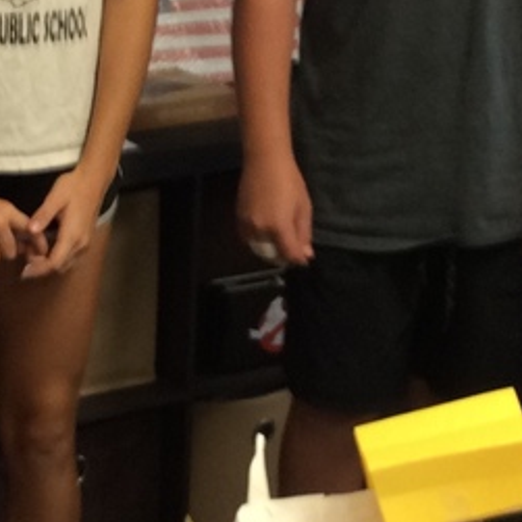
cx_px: 121
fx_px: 1962
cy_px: 219
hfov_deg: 15.1
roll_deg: +0.7
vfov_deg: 15.1
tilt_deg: -20.2
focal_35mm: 115
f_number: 2.4
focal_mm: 3.3
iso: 64
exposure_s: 1/24
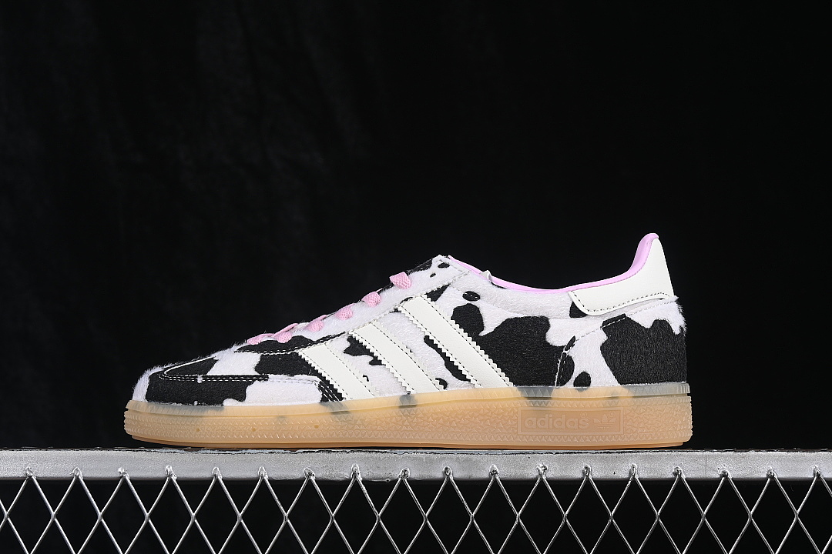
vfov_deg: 18.2
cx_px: 416
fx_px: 1733
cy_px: 277
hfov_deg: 27.0
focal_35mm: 75
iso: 160
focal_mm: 50
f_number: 8
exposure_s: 1/80
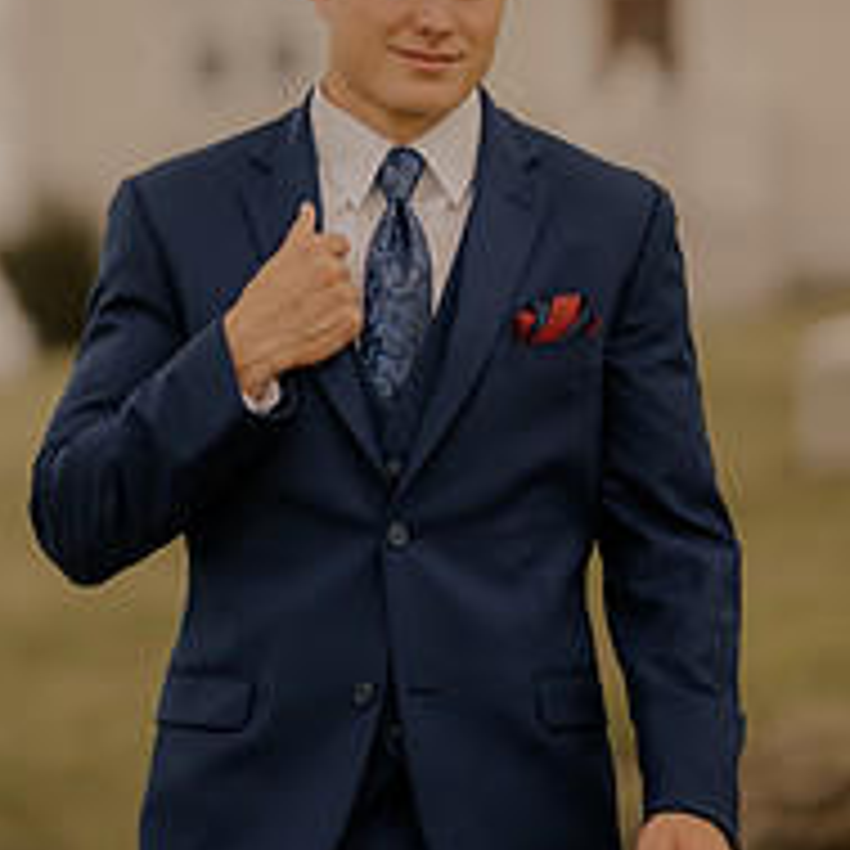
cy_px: 256
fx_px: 4778
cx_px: 306
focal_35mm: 172
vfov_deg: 10.2
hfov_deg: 10.2
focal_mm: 85
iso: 64
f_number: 1.4
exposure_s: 1/1600
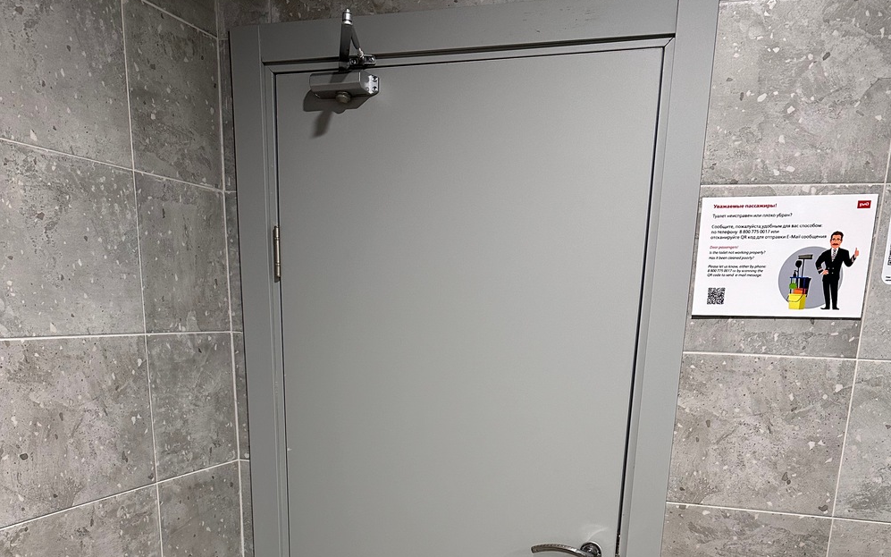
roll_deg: -2.5
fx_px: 826
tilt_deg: -15.8
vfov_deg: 34.3
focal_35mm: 34
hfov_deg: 56.7
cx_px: 446
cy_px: 541
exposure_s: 1/50
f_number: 1.78
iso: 250
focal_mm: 6.86
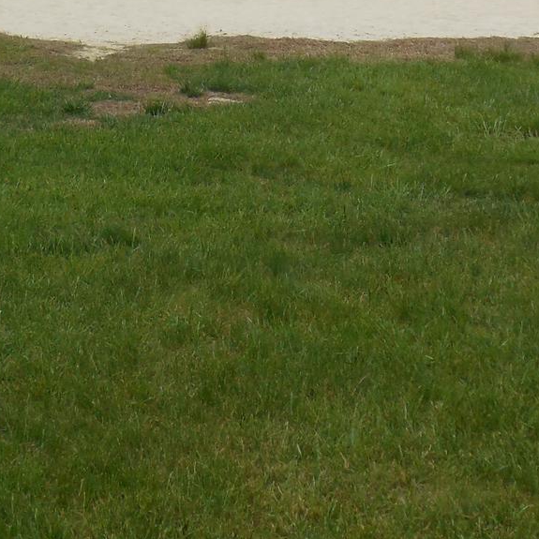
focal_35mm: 107
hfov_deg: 16.1
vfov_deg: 15.8
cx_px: 65
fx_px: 1885
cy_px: -58
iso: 125
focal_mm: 6
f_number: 3.9
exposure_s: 1/640
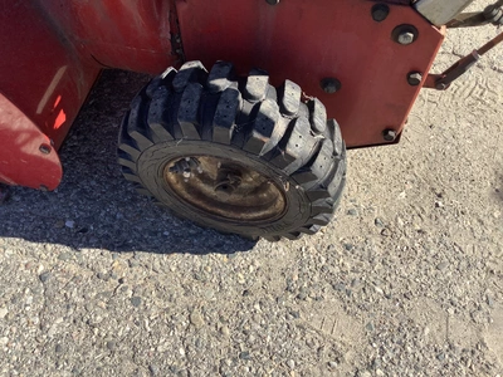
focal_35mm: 31
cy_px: 188
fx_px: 450
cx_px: 252
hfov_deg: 58.4
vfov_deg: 45.4
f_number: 2.4
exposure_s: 1/652
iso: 25
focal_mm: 3.3
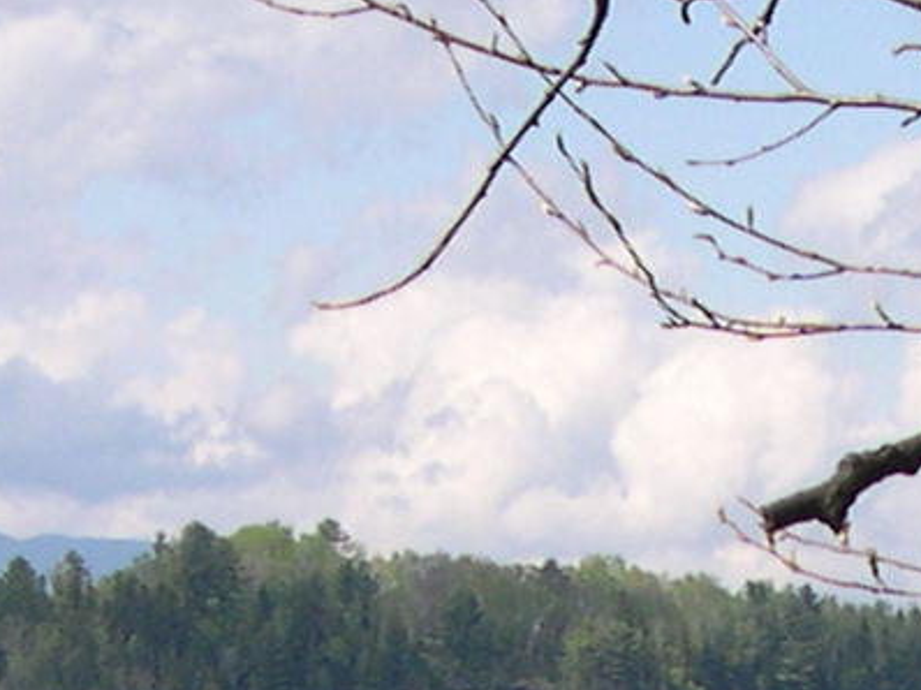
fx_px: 5770
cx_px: 914
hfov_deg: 9.1
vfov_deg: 6.6
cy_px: 1394
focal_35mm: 217
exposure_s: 1/166
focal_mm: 8
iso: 100
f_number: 7.6
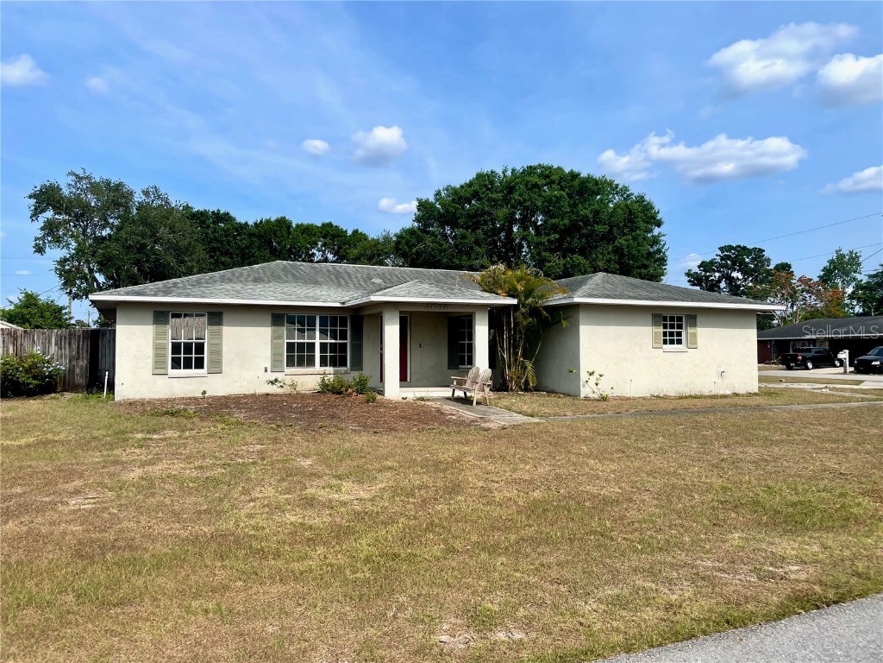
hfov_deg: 67.3
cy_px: 332
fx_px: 663
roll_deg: +0.3
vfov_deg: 53.1
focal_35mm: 26
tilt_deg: +3.3
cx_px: 442
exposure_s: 1/4000
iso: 32
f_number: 1.6
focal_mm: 4.2
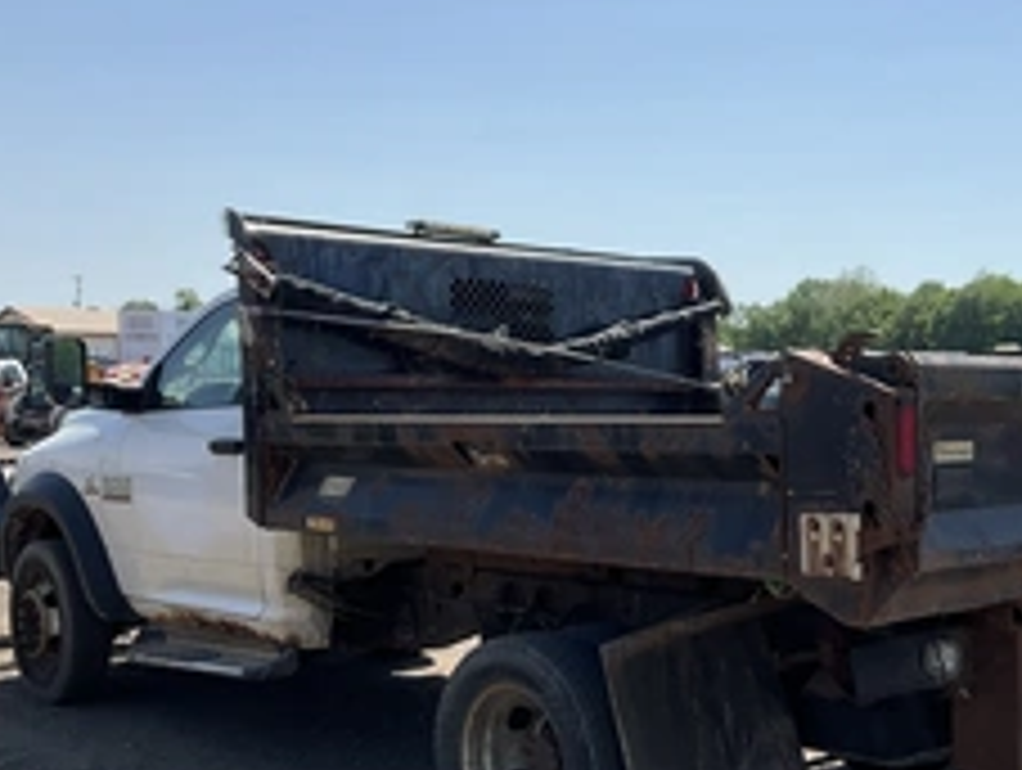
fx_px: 1508
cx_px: 671
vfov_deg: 28.4
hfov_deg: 37.1
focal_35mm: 51
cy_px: 540
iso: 25
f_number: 1.8
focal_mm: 3
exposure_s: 1/1786
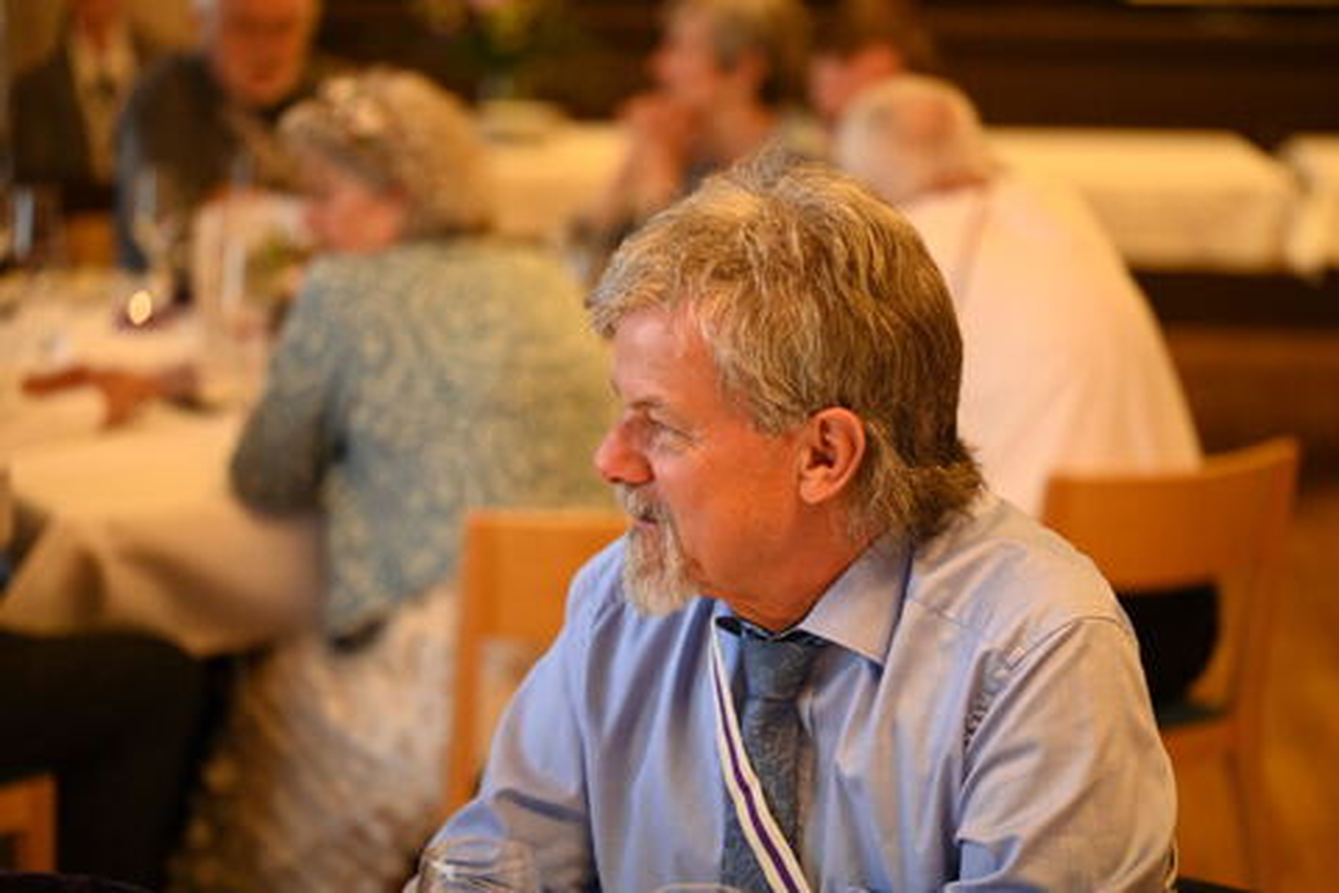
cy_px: 446
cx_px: 670
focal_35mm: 105
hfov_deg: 19.5
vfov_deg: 13.0
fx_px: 3905
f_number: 2.8
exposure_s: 1/640
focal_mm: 105
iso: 5000
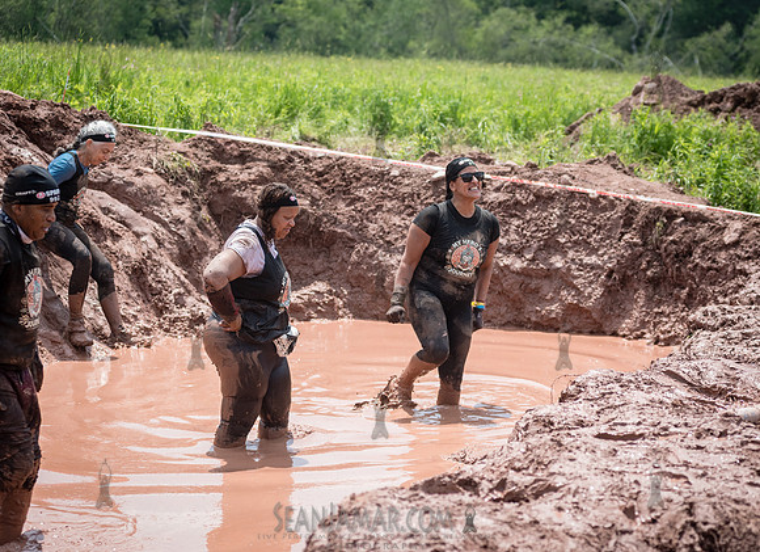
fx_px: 1950
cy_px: 259
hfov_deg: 22.0
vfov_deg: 16.1
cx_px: 437
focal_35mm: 90
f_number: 4
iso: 1000
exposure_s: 1/4000
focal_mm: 80
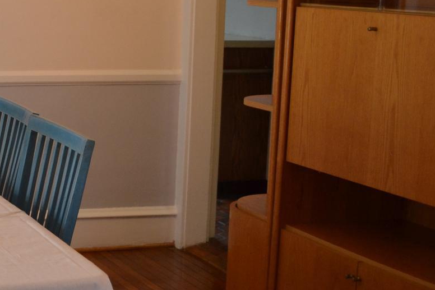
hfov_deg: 20.2
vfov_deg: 14.4
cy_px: 99
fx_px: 1148
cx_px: -73
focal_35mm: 95
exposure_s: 1/60
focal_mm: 24
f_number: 4
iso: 500
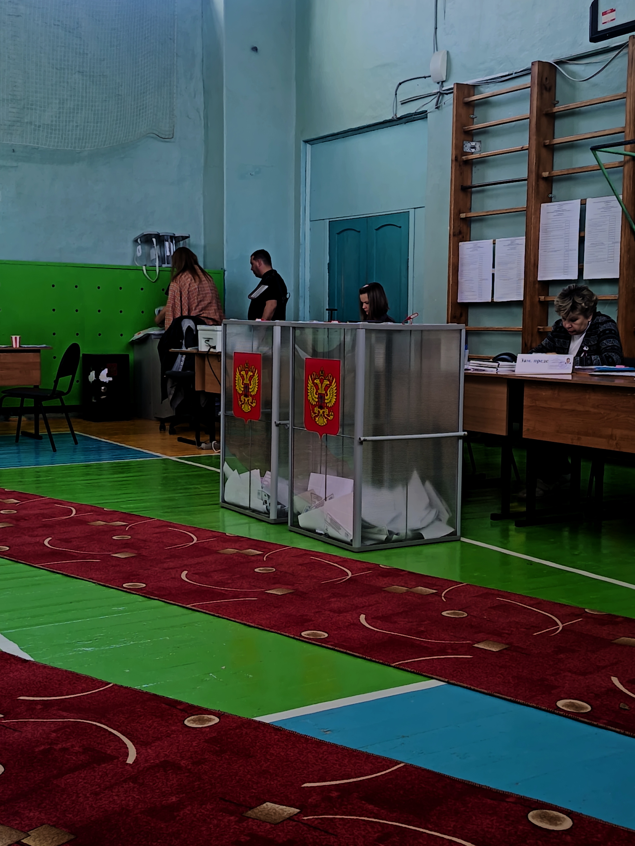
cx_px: 318
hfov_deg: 32.2
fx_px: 1101
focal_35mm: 45
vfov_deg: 42.1
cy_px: 423
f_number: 1.75
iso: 693
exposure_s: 1/50
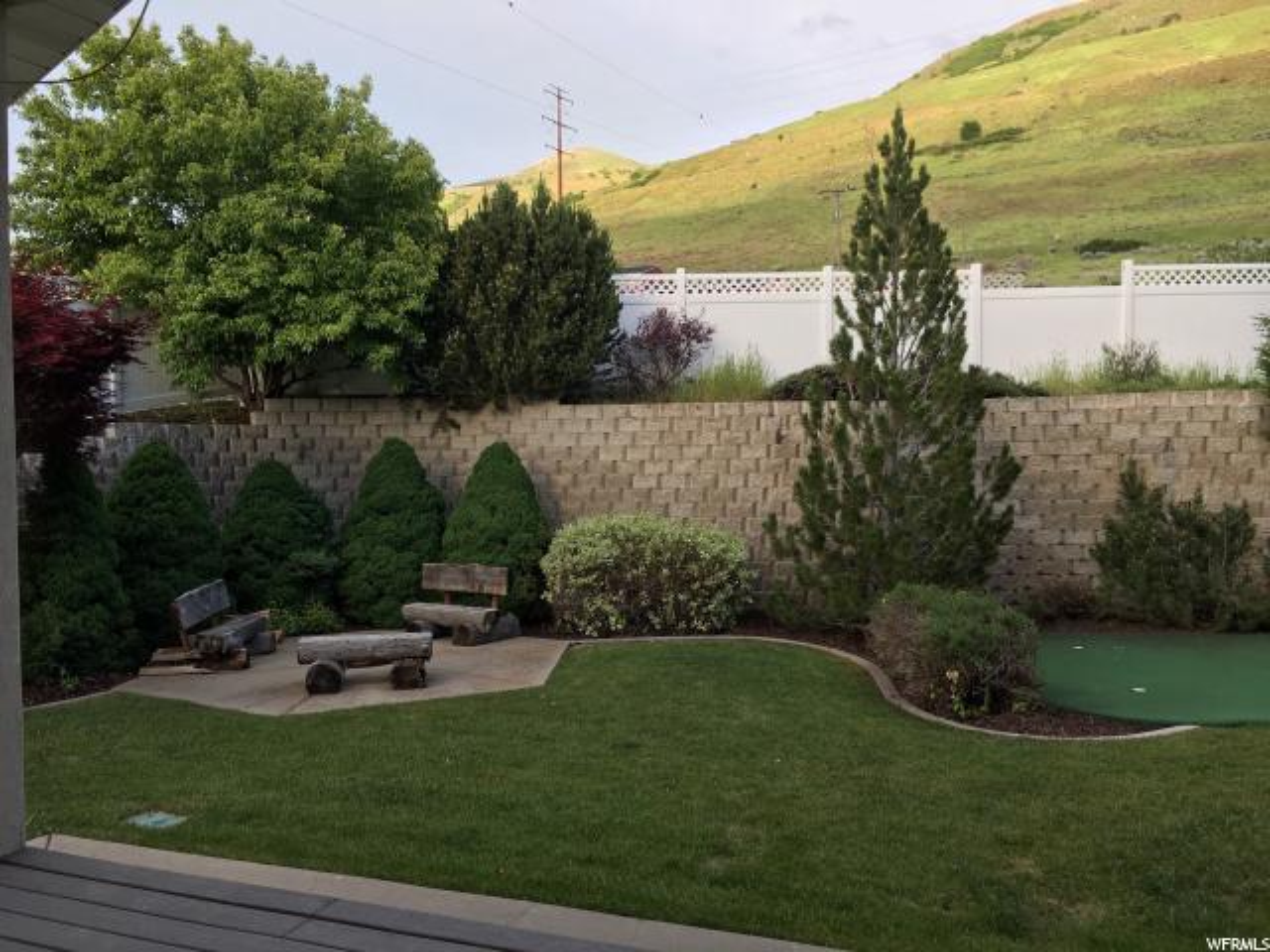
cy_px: 476
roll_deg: +0.2
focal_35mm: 29
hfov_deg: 61.7
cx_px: 635
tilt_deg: -0.8
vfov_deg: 48.2
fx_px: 1064
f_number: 2.2
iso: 25
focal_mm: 4.15
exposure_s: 1/243
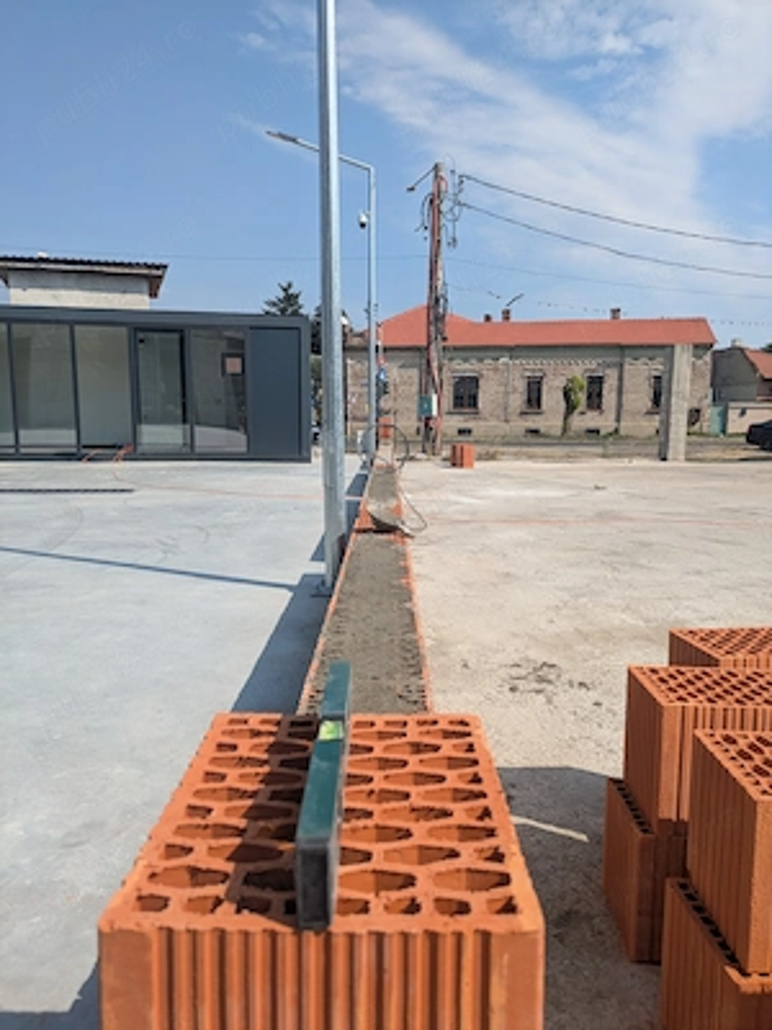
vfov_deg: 69.4
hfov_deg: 54.9
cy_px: 515
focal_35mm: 25
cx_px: 386
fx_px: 743
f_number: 1.89
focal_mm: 5.43
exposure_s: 1/2222
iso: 52
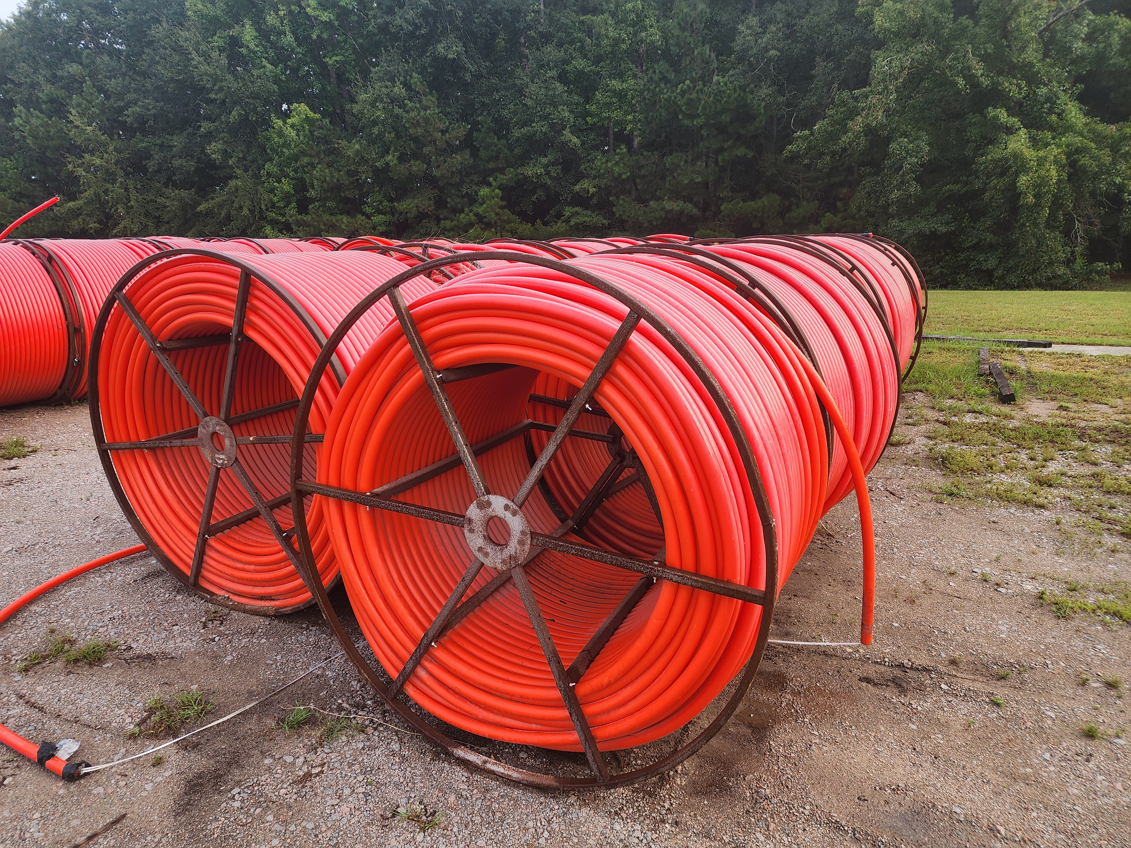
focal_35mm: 23
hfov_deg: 73.9
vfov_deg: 58.9
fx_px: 751
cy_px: 424
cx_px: 566
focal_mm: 6.4
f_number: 1.8
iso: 40
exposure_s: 1/180
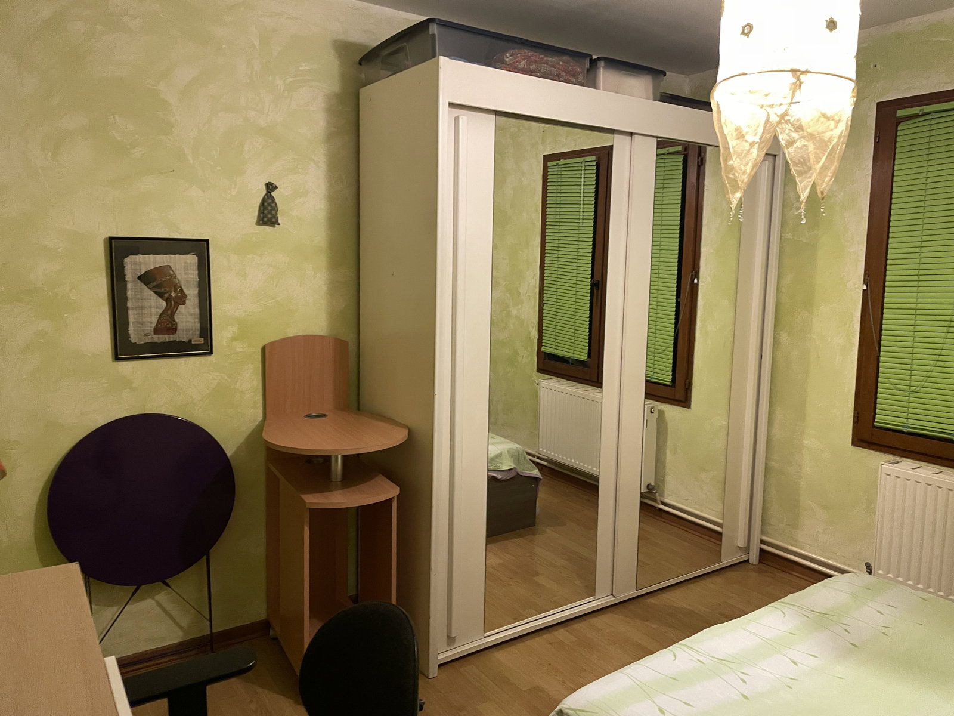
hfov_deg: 67.3
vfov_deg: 53.1
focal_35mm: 26
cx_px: 477
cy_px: 358
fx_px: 717
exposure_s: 1/50
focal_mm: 4.2
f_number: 1.6
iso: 400
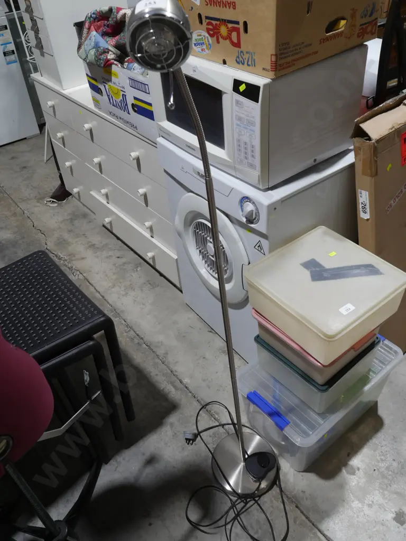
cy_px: 270
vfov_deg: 63.4
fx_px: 438
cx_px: 203
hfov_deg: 49.7
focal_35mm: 28
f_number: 7.1
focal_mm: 14
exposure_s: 1/60
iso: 500
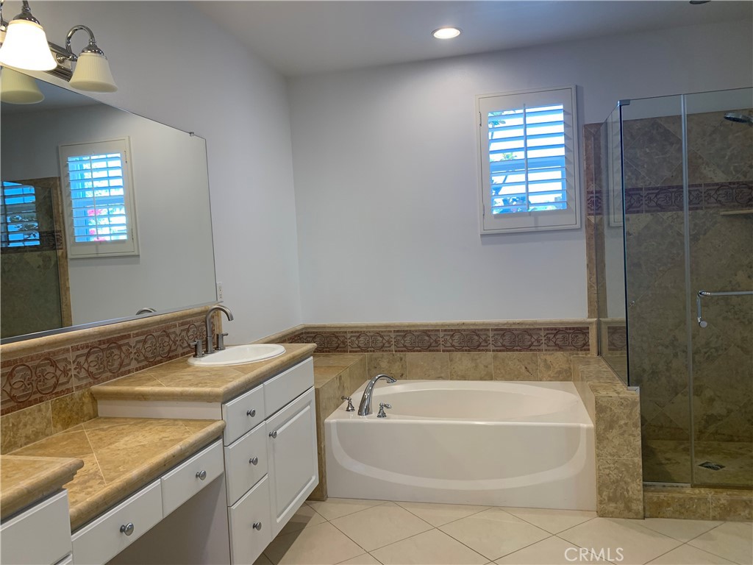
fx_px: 566
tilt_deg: -4.2
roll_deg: +2.1
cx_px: 376
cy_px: 282
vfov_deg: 53.1
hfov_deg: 67.3
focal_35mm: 26
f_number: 1.8
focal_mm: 4.25
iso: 80
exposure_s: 1/120
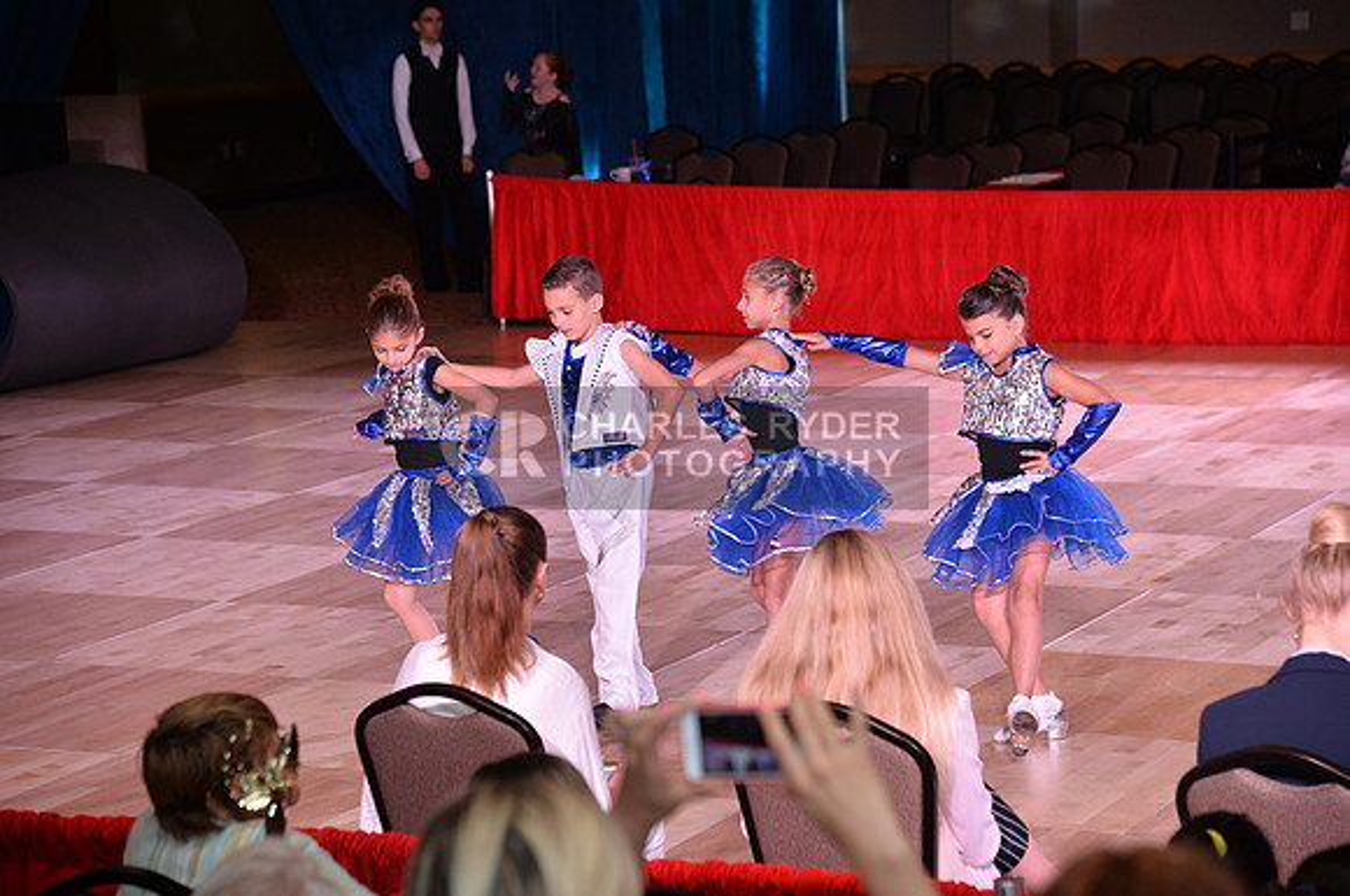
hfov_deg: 20.4
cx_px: 675
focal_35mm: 100
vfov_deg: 13.6
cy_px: 448
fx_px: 3745
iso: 1600
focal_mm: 100
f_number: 5
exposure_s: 1/250
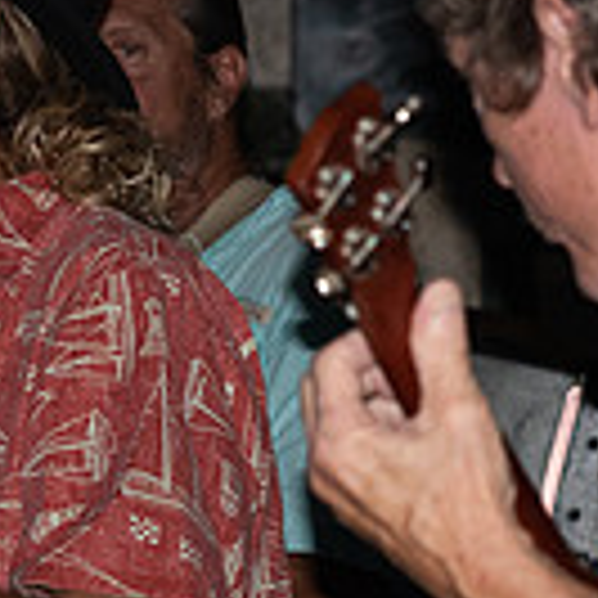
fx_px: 8404
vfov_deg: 4.1
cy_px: 564
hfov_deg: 4.1
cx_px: -19
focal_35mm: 430
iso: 800
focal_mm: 85
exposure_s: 1/125
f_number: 5.6
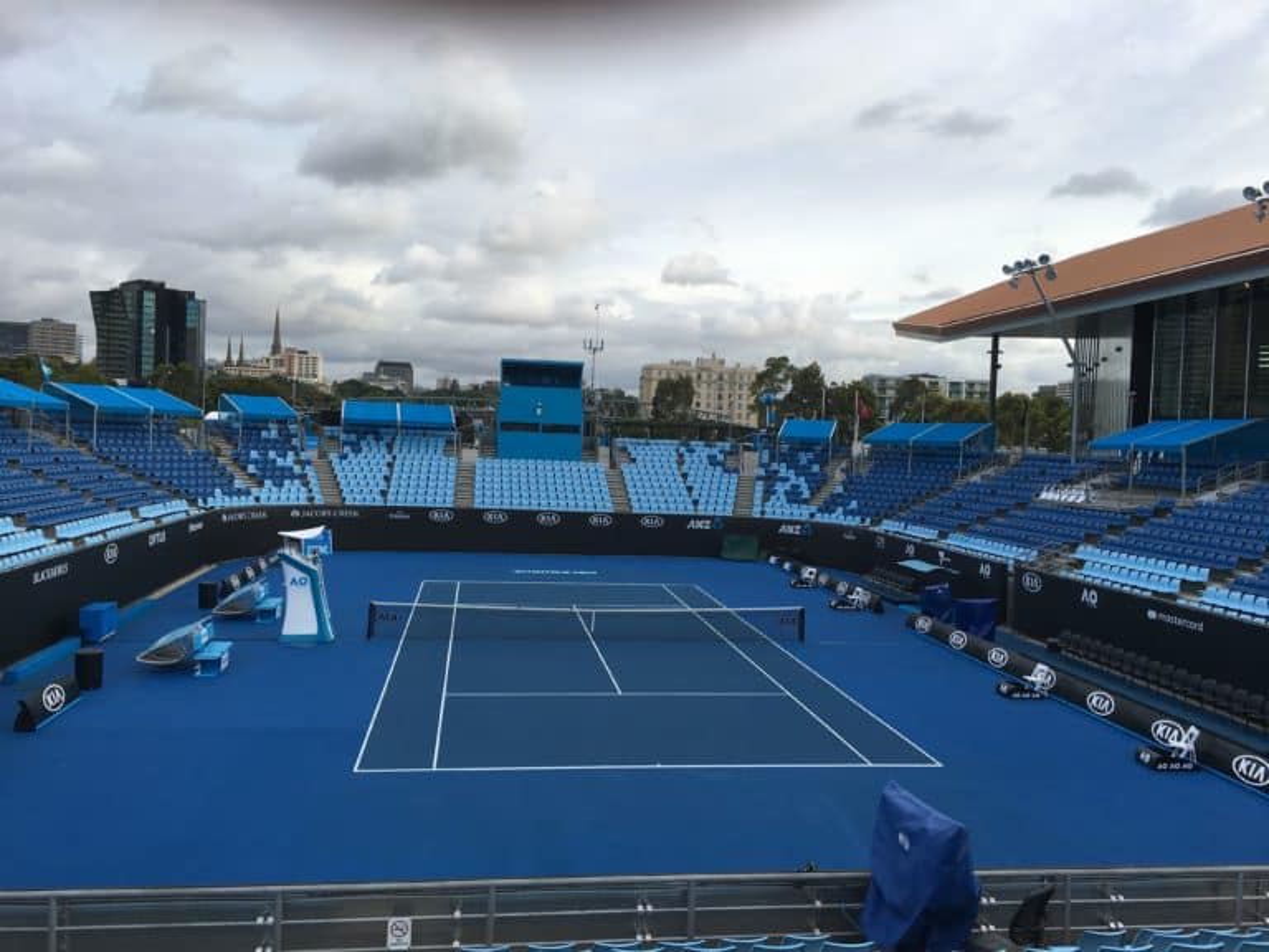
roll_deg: -2.5
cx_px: 634
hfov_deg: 61.7
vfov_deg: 48.2
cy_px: 476
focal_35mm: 29
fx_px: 1063
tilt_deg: -1.9
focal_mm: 4.15
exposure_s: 1/641
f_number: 2.2
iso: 25
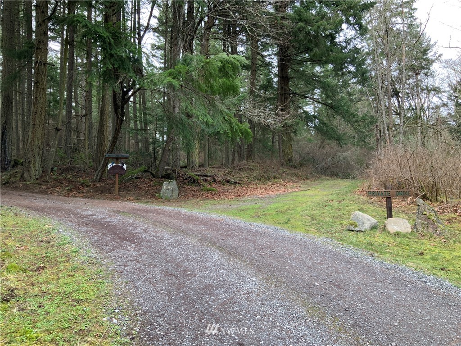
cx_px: 230
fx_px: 386
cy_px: 173
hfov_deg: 61.7
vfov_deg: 48.2
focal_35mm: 29
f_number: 1.8
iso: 32
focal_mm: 3
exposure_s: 1/122
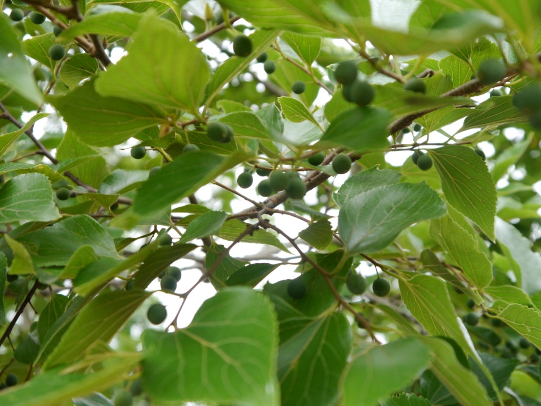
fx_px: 750
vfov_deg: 30.3
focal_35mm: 48
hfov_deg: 39.7
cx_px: 270
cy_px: 203
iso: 800
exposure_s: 1/125
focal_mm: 24
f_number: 4.5
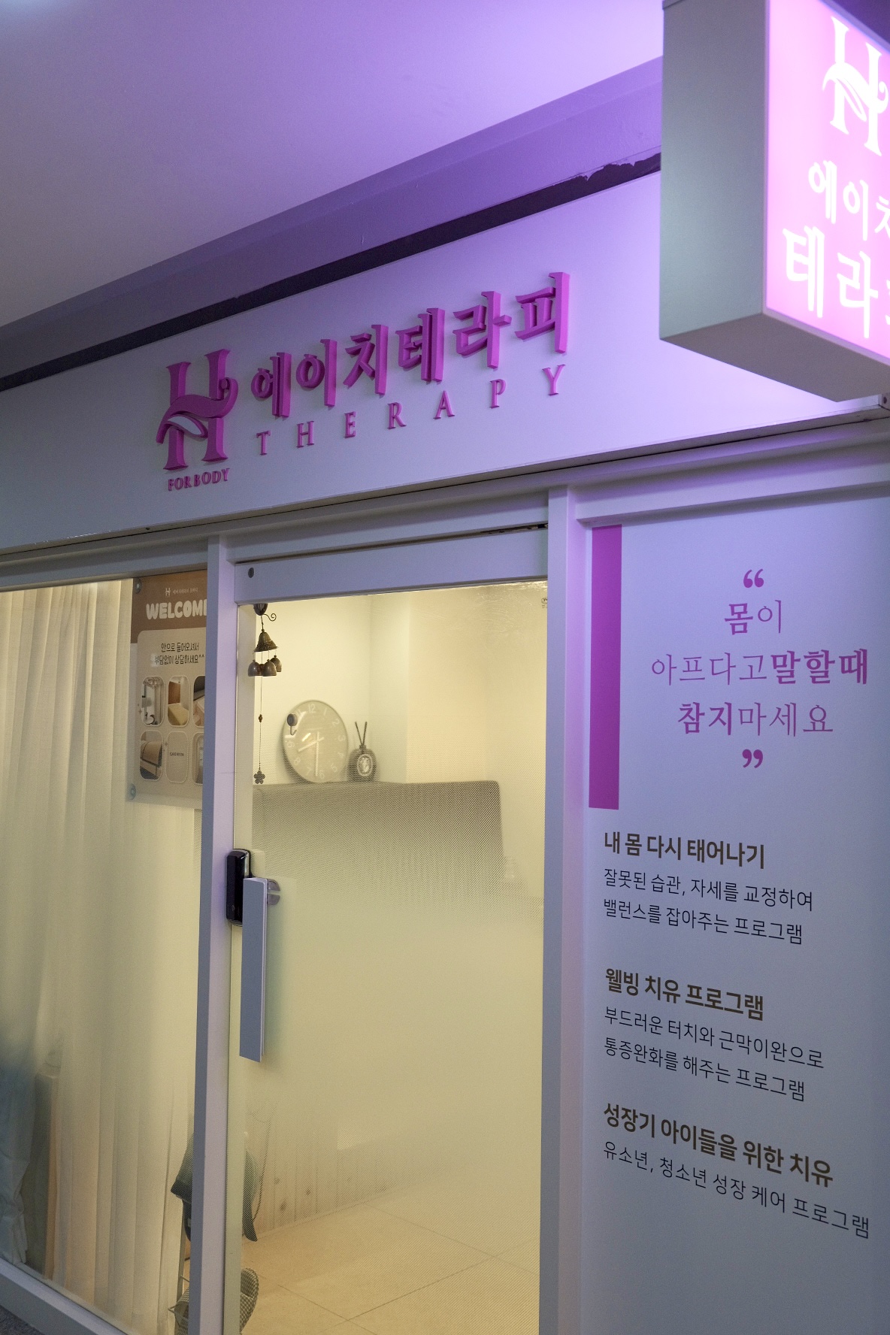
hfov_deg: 41.1
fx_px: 1187
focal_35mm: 32
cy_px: 668
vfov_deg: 58.7
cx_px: 445
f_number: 3.2
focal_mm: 21.4
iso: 640
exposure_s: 1/90
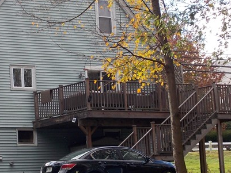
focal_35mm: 166
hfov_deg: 11.9
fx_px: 1108
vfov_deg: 8.9
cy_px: 114
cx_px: 68
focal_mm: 11.5
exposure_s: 1/125
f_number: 4.1
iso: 80
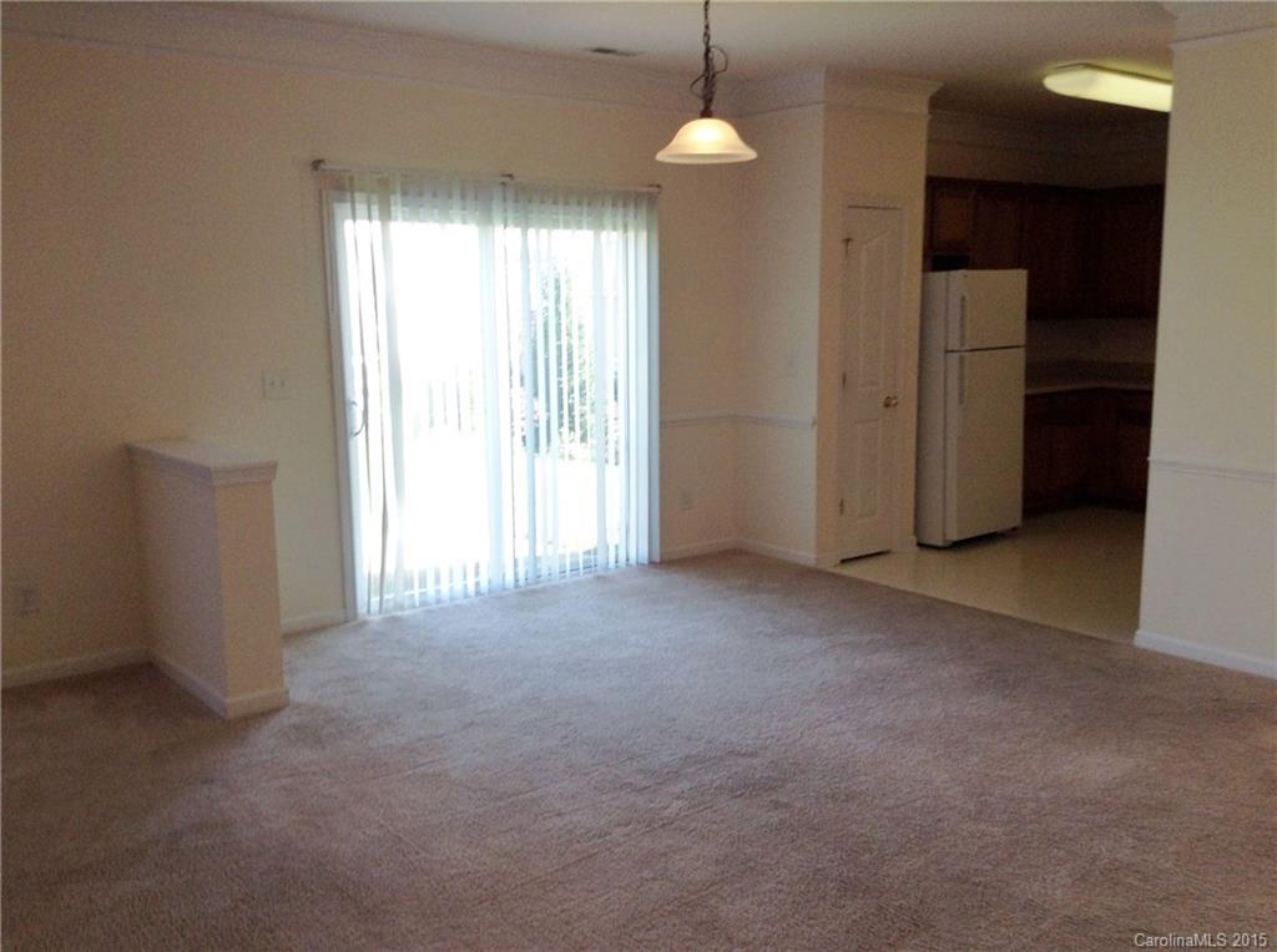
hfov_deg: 55.4
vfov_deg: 42.8
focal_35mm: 33
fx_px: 1215
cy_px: 476
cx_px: 638
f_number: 2.4
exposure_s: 1/50
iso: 32
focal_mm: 3.3
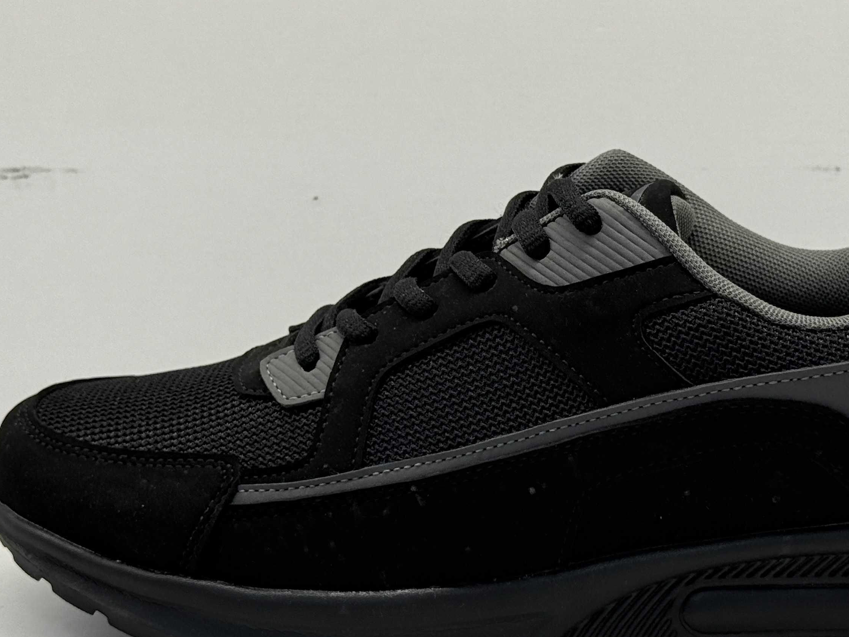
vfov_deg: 17.2
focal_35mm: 86
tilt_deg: -11.3
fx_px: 2109
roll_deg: +0.1
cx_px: 545
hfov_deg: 22.7
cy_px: 331
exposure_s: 1/231
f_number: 1.78
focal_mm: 6.76
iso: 80
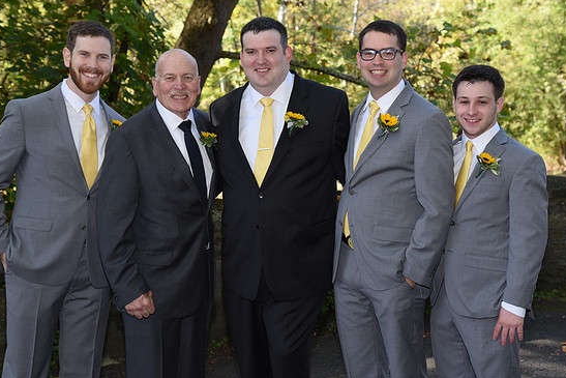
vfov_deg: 19.5
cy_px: 183
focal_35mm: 70
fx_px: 1101
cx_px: 276
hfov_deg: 28.8
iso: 640
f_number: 6.3
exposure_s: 1/200
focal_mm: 66
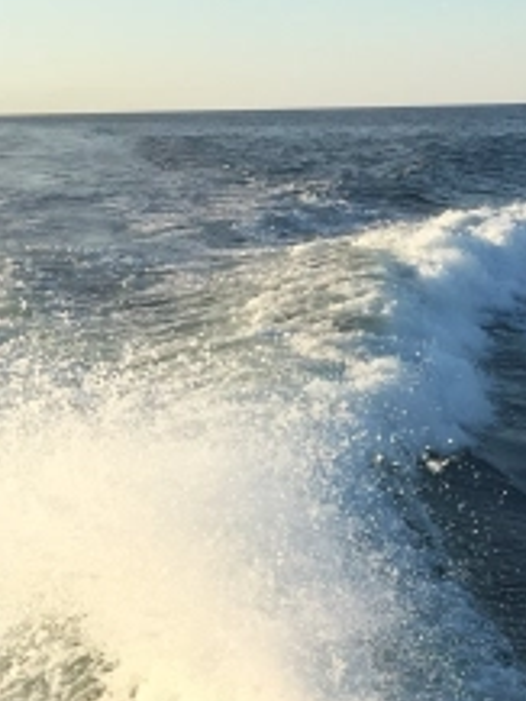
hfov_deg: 14.6
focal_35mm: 98
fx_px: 1984
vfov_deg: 20.0
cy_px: 320
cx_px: 652
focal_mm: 4.15
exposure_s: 1/1276
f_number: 2.2
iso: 32
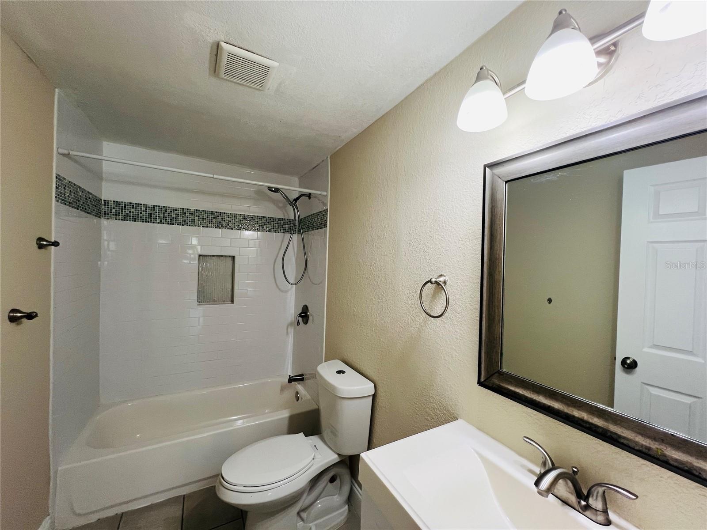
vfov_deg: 89.9
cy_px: 265
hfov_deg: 106.2
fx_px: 266
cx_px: 354
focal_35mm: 13
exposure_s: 1/99
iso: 125
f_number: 1.8
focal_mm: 1.57
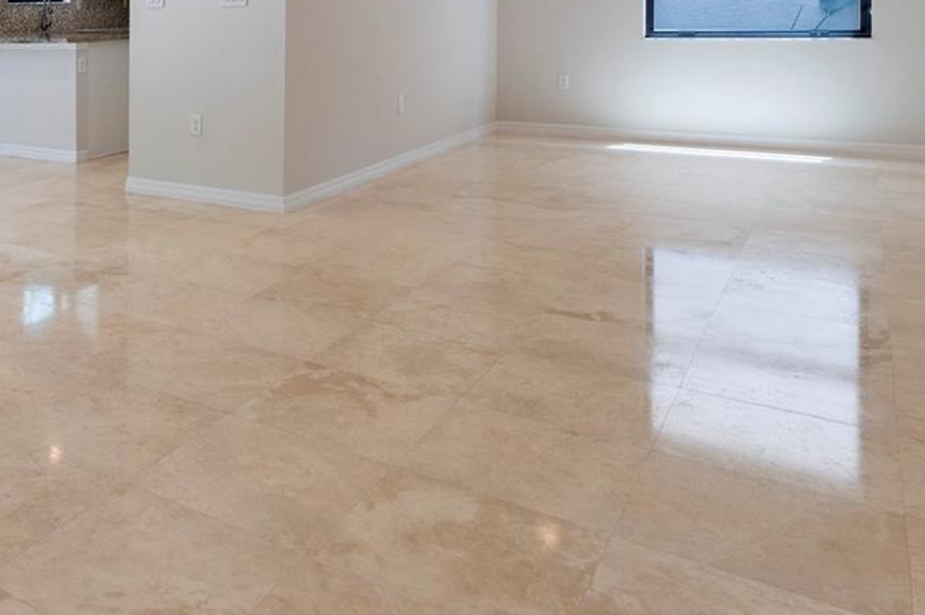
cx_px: 112
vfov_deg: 37.7
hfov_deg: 51.3
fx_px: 847
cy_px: 80
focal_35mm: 33
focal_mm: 14
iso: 400
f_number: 5.6
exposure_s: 1/200
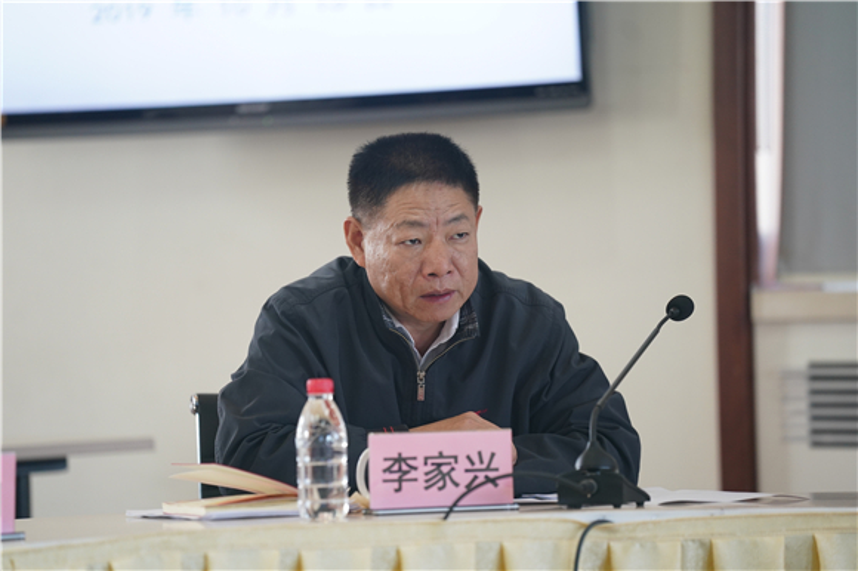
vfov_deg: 6.9
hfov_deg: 10.3
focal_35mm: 200
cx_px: 429
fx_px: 4764
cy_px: 286
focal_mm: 200
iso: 1250
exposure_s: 1/200
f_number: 2.8
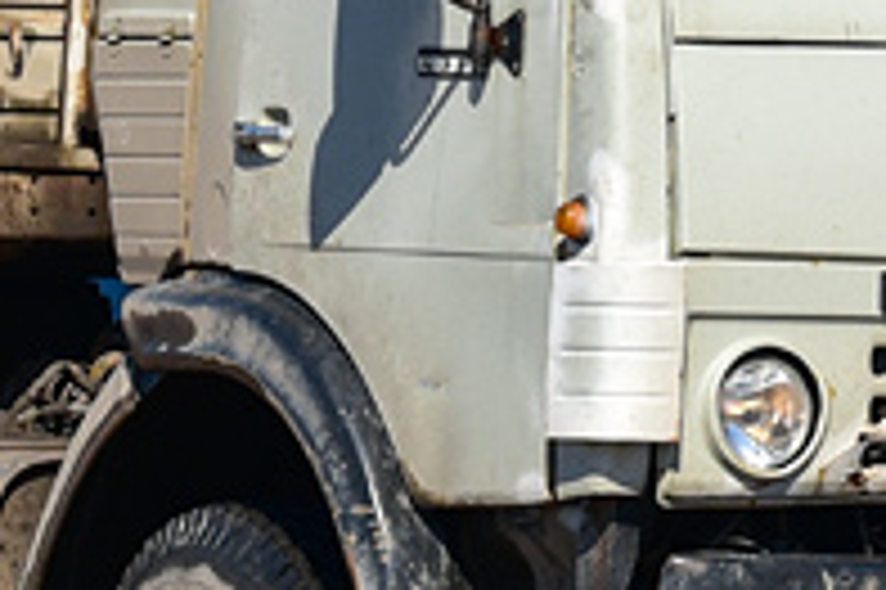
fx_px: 11975
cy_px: -131
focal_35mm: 487
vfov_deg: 2.8
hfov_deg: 4.2
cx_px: -157
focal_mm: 80
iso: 400
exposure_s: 1/2000
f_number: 6.3
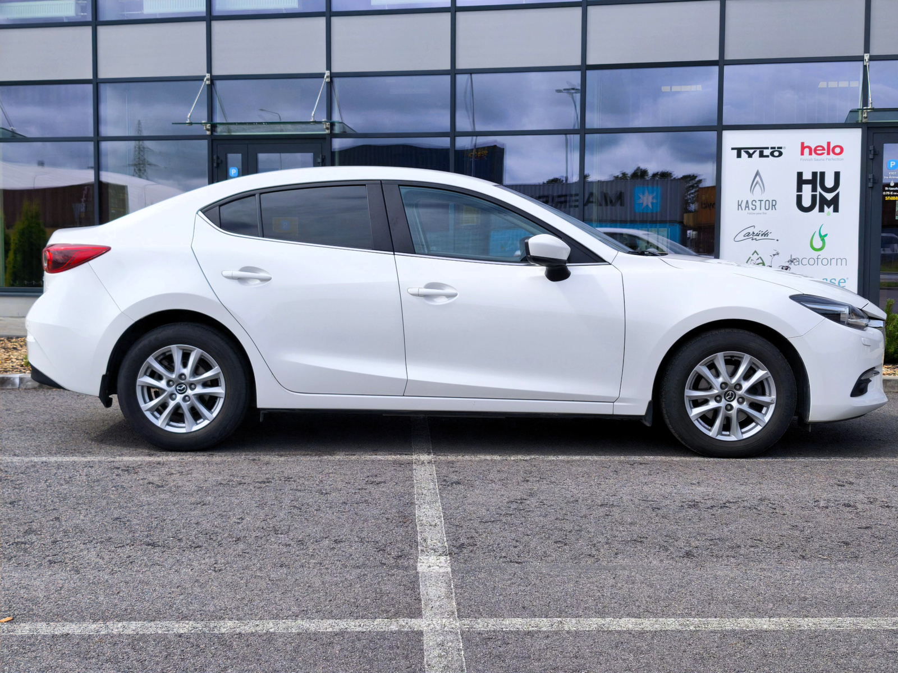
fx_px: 1193
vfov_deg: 31.5
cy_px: 336
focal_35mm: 46
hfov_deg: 41.2
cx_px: 449
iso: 50
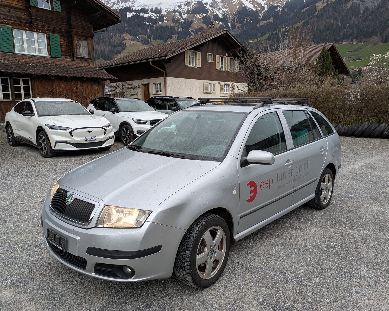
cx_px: 206
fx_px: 311
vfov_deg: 53.2
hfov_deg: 64.0
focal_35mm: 27
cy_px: 161
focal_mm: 5.43
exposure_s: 1/587
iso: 47
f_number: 1.89
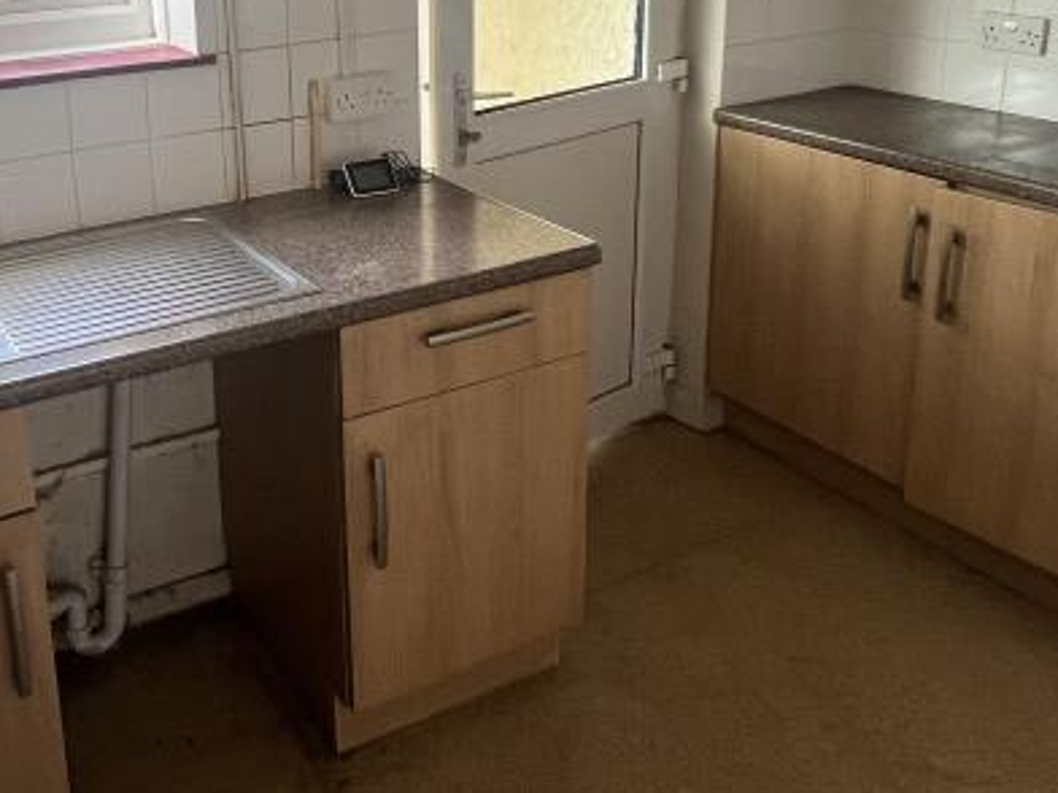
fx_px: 1039
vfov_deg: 40.1
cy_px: 156
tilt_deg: -15.1
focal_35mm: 34
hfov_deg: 52.2
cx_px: 300
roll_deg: +3.6
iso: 100
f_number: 1.8
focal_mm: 1.57
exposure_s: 1/99
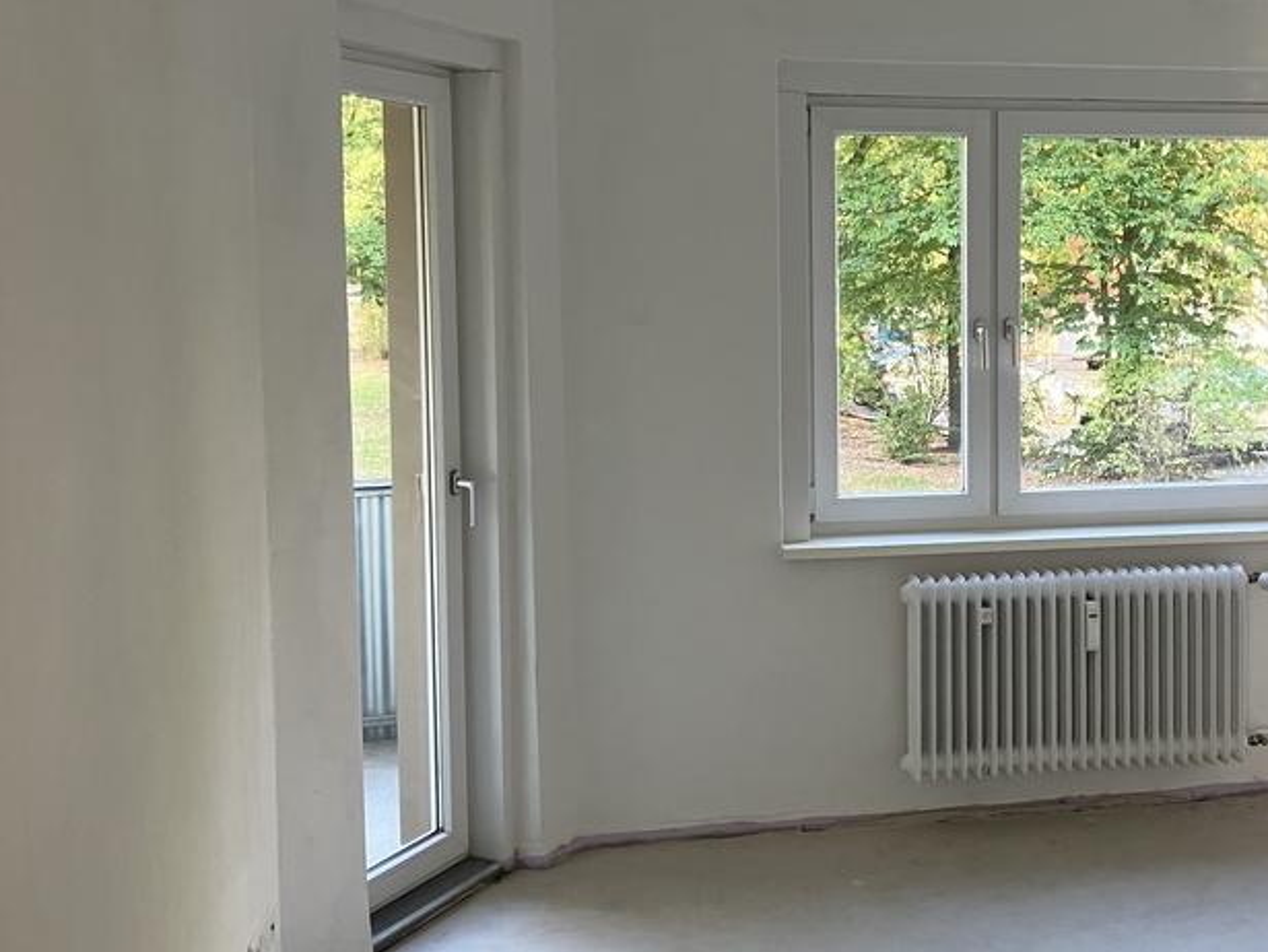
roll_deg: +0.6
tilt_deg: -4.0
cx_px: 941
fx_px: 1576
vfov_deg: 33.6
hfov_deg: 42.6
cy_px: 397
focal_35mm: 43
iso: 80
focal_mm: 3.99
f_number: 1.8
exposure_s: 1/75
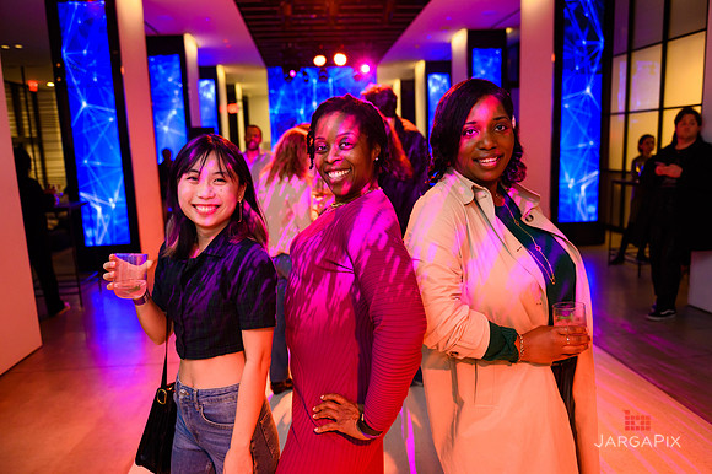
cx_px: 356
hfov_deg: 67.4
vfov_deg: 47.9
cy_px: 237
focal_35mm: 27
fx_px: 534
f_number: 3.2
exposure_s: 1/160
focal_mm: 27
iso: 1600
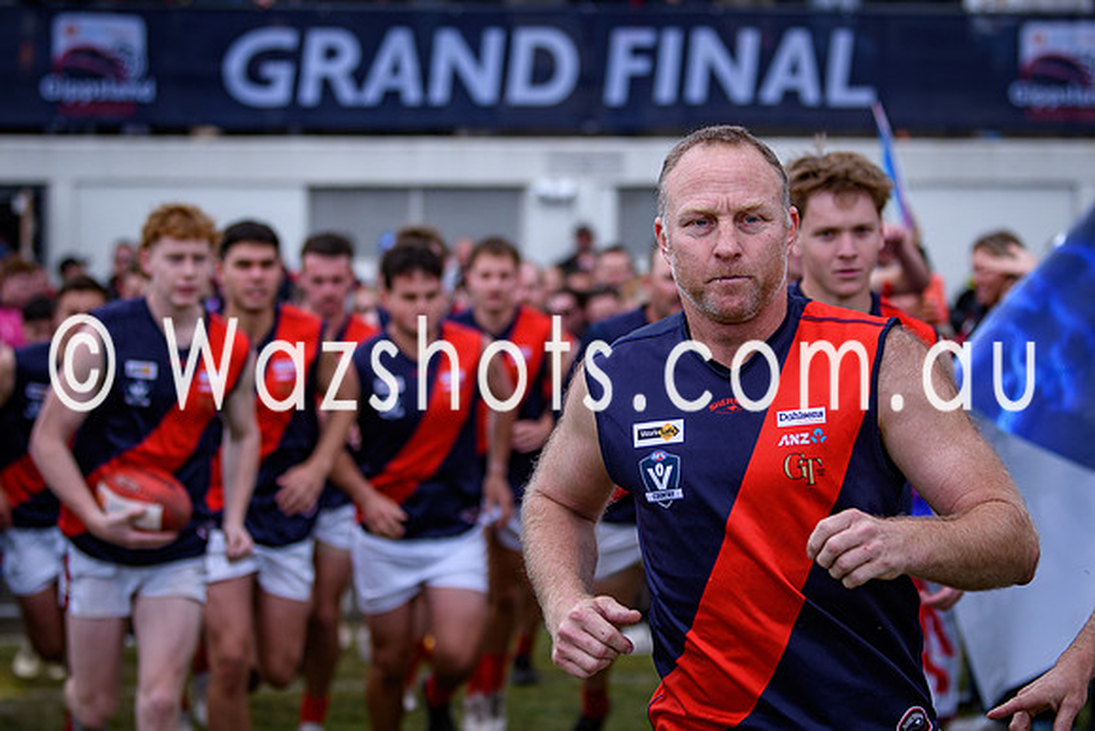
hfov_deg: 15.6
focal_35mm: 132
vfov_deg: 10.4
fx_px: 4002
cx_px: 577
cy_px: 367
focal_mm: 70
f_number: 2.8
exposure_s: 1/2000
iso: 200
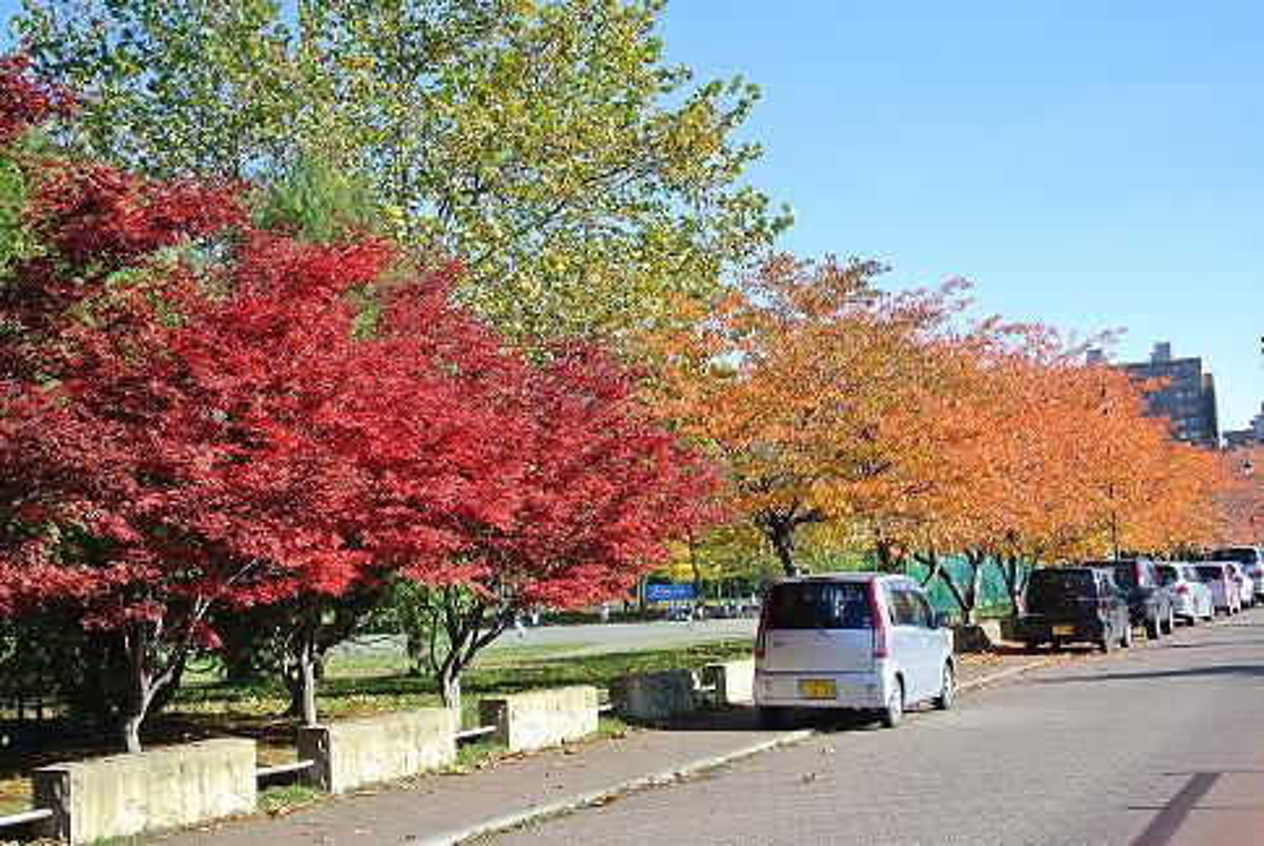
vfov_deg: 26.1
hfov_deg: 38.1
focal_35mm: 52
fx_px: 1828
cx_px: 632
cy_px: 423
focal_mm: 19.6
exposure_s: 1/250
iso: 100
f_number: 4.8
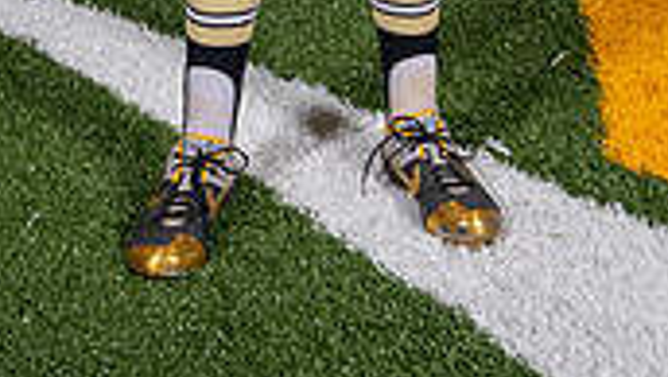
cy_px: -447
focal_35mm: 104
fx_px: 1843
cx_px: 318
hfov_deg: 20.5
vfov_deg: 10.4
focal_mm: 38
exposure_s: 1/200
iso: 200
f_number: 5.6
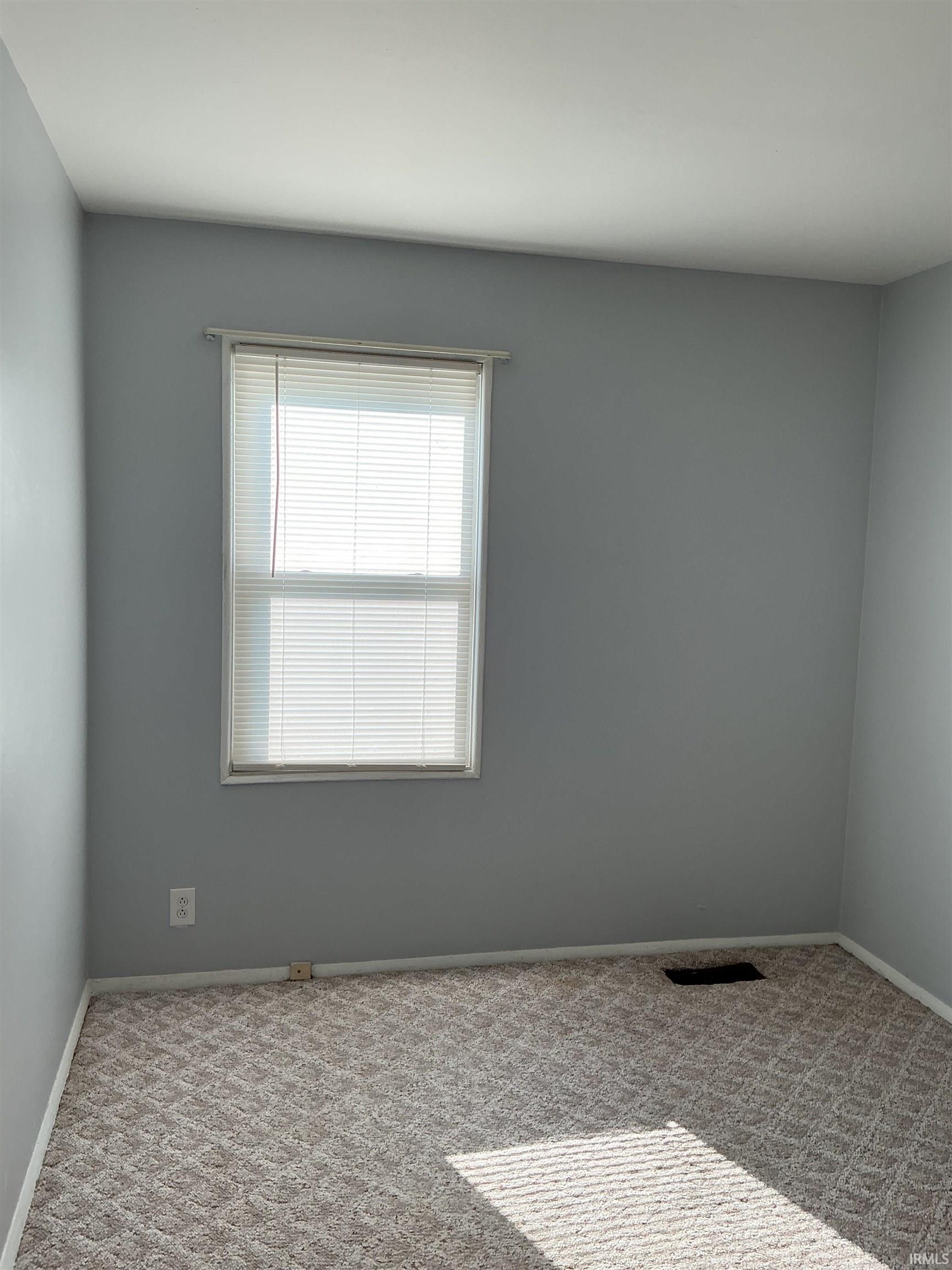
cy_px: 635
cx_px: 476
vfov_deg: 61.7
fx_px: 1063
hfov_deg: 48.2
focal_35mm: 29
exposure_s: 1/149
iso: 25
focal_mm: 3
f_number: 1.8
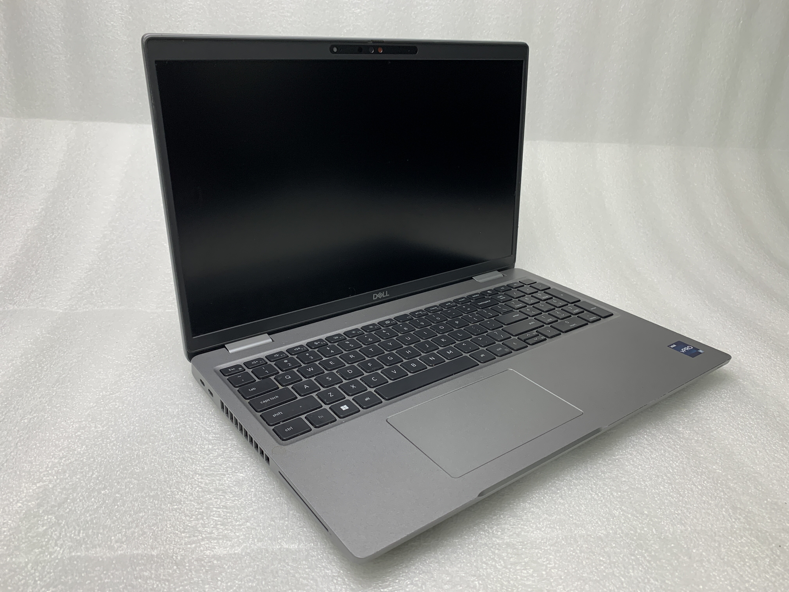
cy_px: 296
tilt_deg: -22.2
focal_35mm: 26
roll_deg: -2.5
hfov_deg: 67.3
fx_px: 593
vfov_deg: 53.1
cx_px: 394
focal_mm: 4.25
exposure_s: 1/121
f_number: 1.8
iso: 64
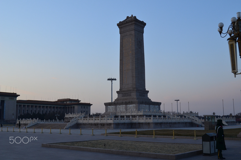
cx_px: 120
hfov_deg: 49.7
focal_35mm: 39
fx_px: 260
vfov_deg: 34.0
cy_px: 80
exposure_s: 1/125
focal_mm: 26
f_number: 9
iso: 400
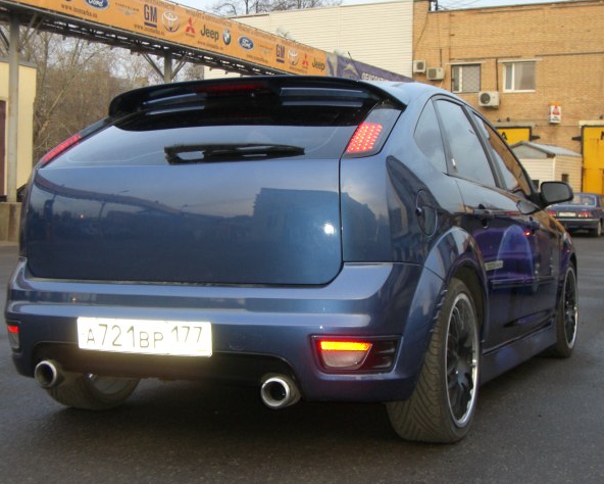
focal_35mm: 58
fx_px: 1037
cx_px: 287
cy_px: 243
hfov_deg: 32.5
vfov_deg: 26.2
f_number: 3.3
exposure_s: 1/60
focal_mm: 9
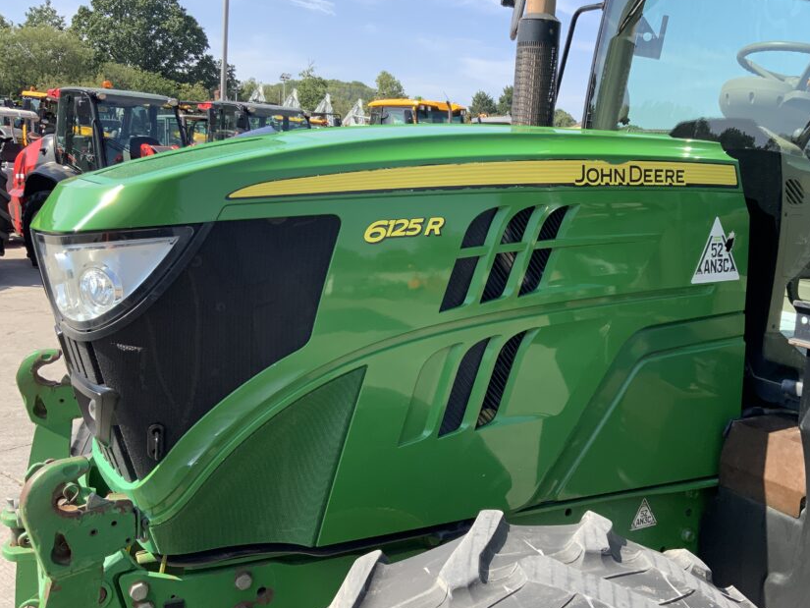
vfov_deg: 39.7
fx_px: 843
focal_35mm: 36
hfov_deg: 51.0
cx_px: 486
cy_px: 300
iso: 16
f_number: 1.8
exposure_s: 1/749
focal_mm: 3
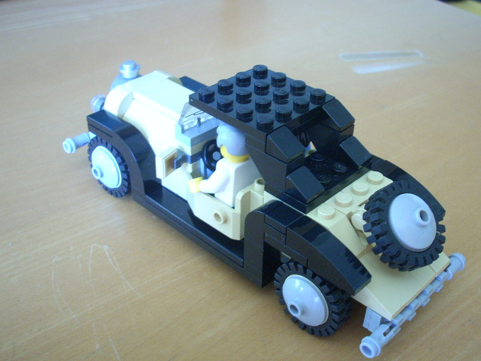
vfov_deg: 32.9
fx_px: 611
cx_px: 270
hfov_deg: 42.9
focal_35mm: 44
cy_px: 164
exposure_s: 1/11.3
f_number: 2.8
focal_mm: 6.2
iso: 200
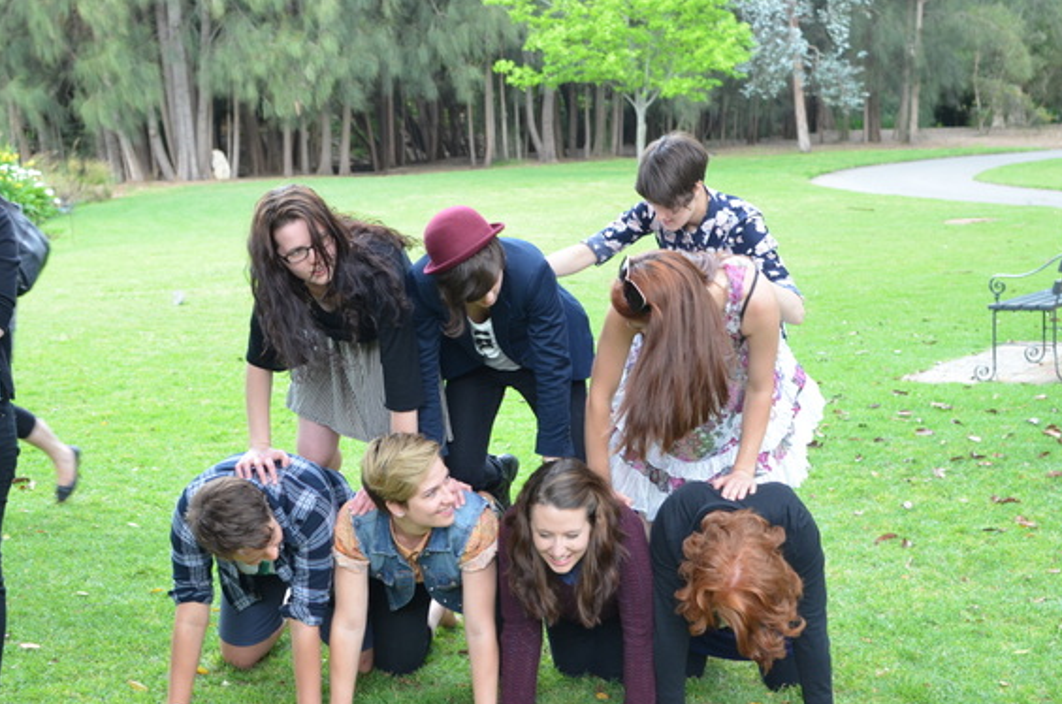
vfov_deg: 22.7
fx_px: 1754
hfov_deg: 33.7
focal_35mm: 60
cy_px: 384
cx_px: 510
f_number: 4.5
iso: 400
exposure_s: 1/80
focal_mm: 35
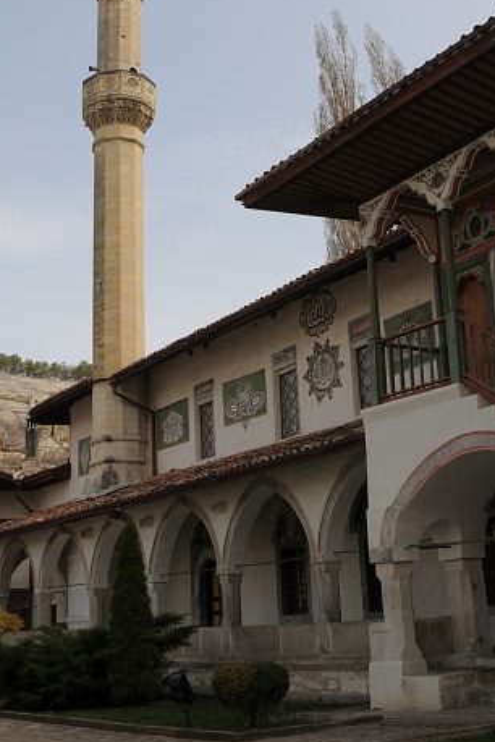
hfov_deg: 28.6
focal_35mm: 47
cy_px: 293
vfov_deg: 41.7
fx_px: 969
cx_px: 256
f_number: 7.1
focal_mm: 24
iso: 200
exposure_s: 1/400
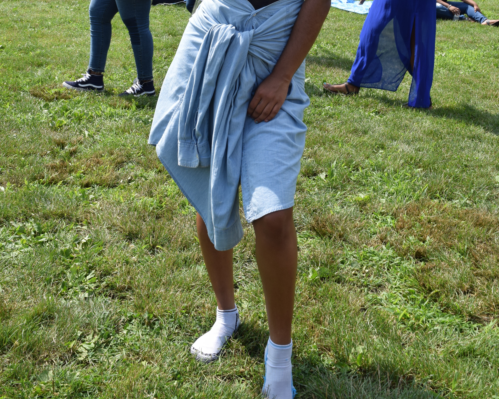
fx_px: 753
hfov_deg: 36.7
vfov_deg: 28.6
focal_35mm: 51
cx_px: 250
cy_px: 44
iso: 200
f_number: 9
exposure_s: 1/400
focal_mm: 24
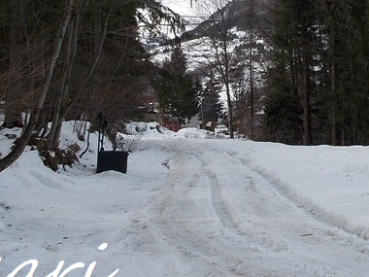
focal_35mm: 61
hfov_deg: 31.5
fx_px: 650
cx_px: 243
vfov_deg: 23.2
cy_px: 13
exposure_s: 1/640
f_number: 3.3
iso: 80
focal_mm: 4.1
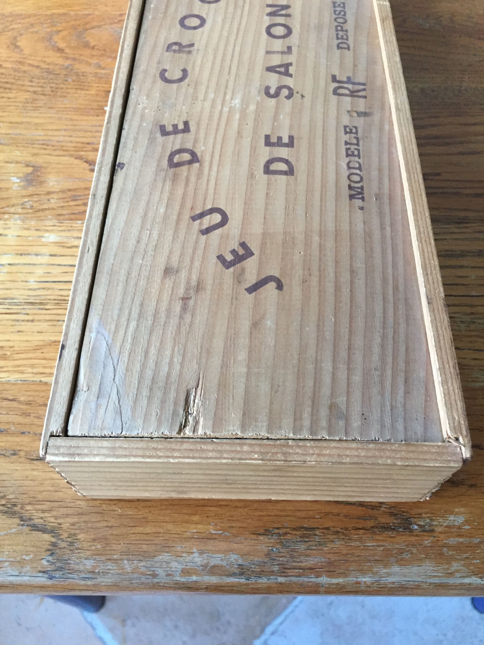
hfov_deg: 48.2
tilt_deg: -60.4
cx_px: 242
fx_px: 541
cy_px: 322
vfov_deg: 61.7
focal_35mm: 29
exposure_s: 1/33
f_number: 2.2
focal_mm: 4.15
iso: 200
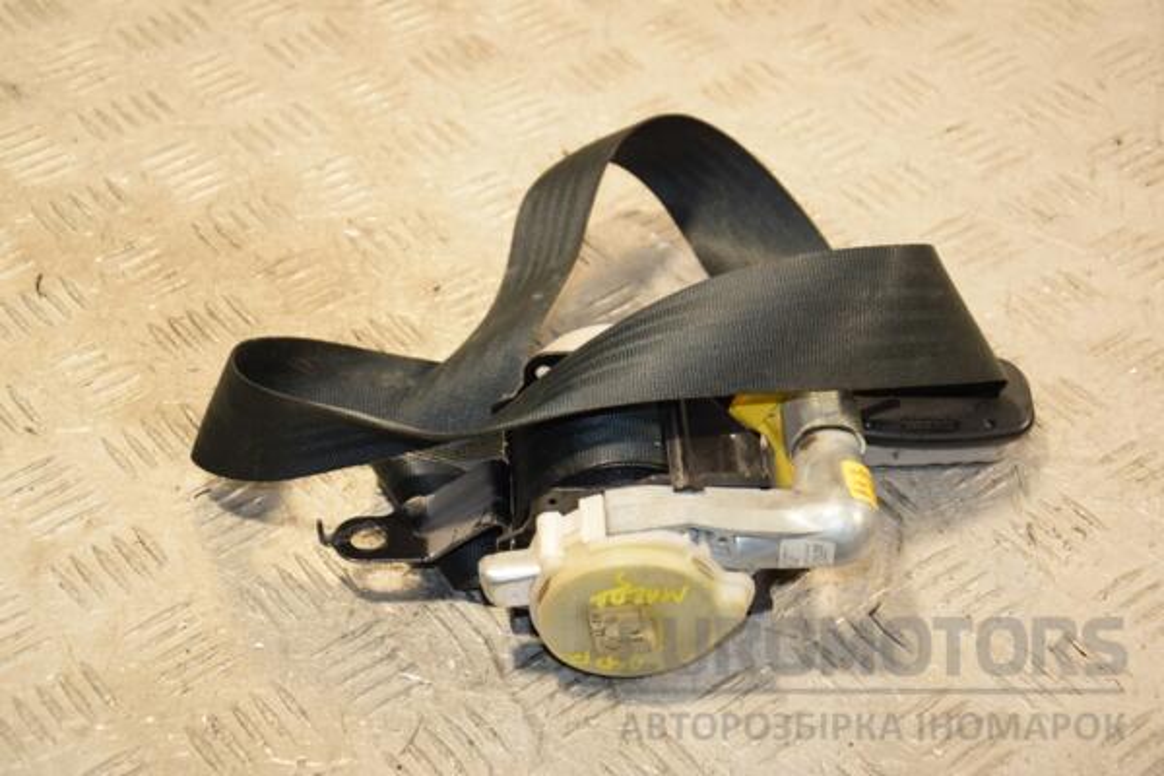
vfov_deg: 18.2
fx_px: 2425
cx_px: 582
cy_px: 388
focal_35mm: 75
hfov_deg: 27.0
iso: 800
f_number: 5
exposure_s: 1/200
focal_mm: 50
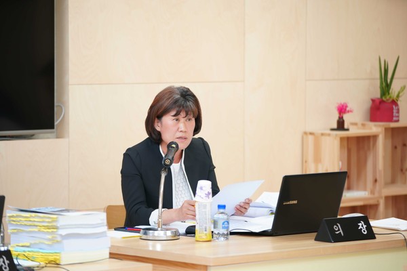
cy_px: 136
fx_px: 1899
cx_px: 204
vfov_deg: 8.2
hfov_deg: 12.2
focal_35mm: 168
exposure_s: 1/160
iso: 640
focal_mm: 168
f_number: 2.8
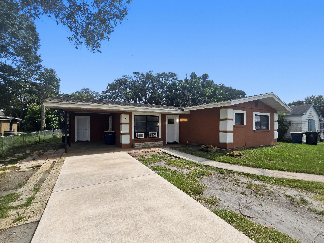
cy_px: 122
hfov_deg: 106.2
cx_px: 162
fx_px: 122
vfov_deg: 89.9
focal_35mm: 13
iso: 50
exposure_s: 1/4500
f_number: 2.2
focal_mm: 2.2
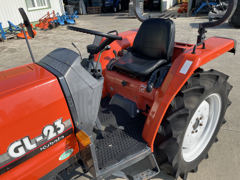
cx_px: 120
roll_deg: +5.3
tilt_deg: -26.4
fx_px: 180
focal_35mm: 26
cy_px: 90
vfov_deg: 53.1
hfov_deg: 67.3
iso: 32
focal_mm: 4.2
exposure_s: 1/2304
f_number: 1.6
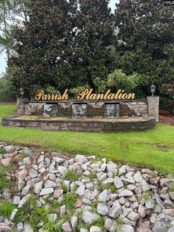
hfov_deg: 53.0
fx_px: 174
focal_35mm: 26
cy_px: 116
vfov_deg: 67.3
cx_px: 87
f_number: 1.6
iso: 80
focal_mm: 5.96
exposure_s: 1/121
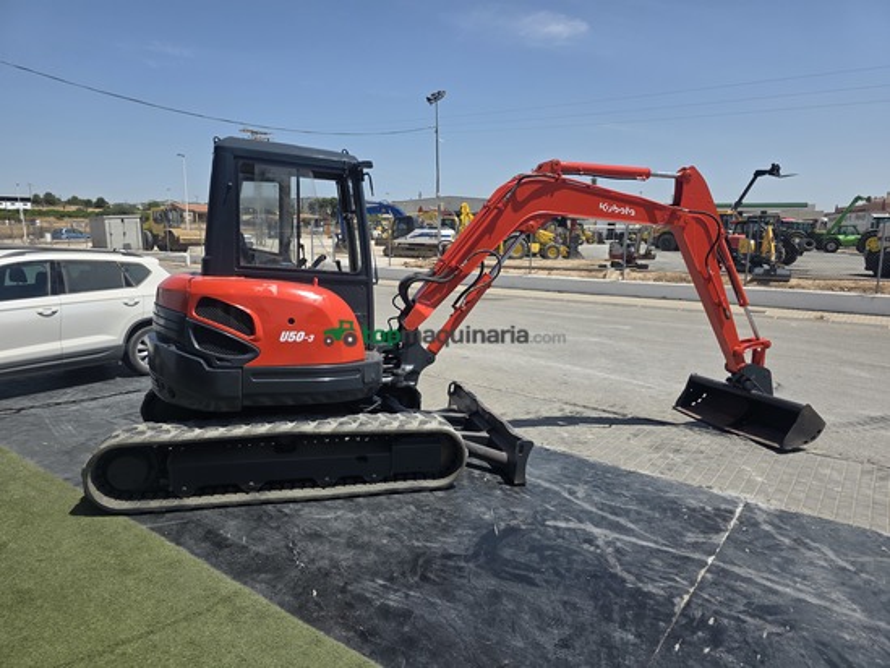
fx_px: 591
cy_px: 334
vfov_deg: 58.9
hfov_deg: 73.9
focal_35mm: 23
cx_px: 445
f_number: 1.7
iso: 80
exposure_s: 1/7333
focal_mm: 6.3
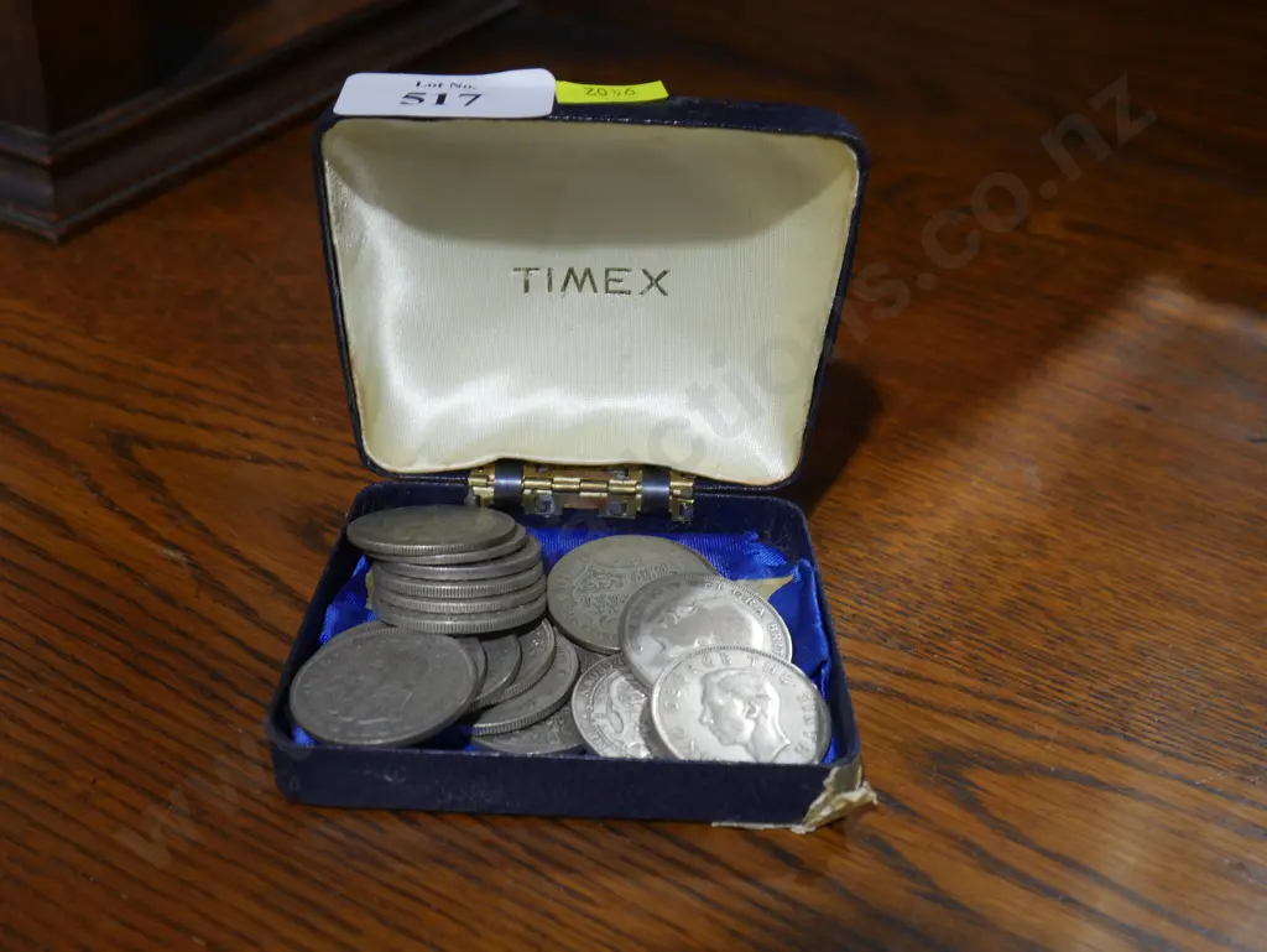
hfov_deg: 38.2
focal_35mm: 50
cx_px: 634
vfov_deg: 29.1
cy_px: 476
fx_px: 1831
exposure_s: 1/60
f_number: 5.3
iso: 400
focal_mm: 25
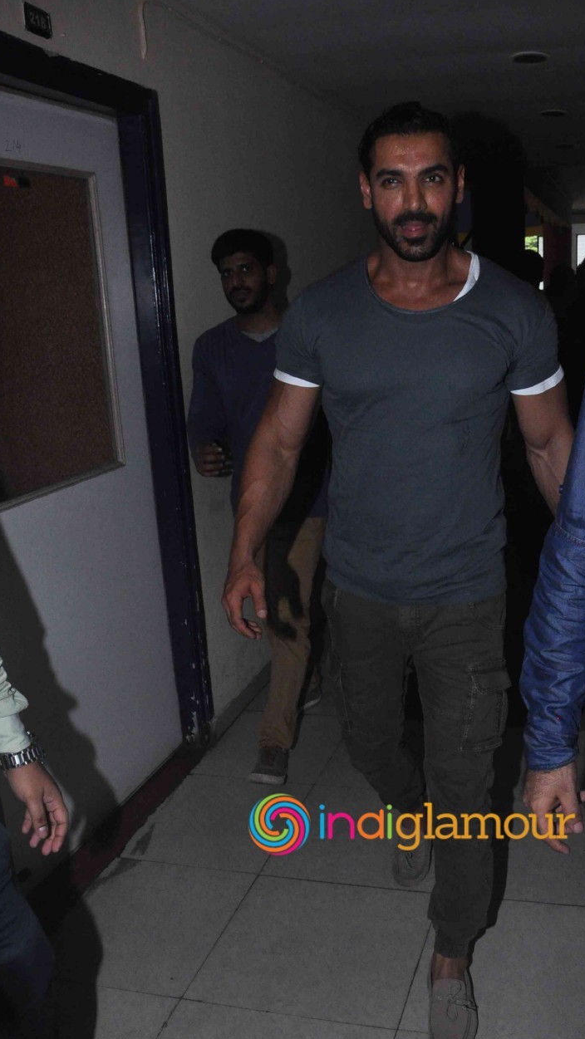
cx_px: 411
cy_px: 576
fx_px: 937
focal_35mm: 34
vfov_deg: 57.9
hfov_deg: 34.2
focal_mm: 18
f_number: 10
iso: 1000
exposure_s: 1/250
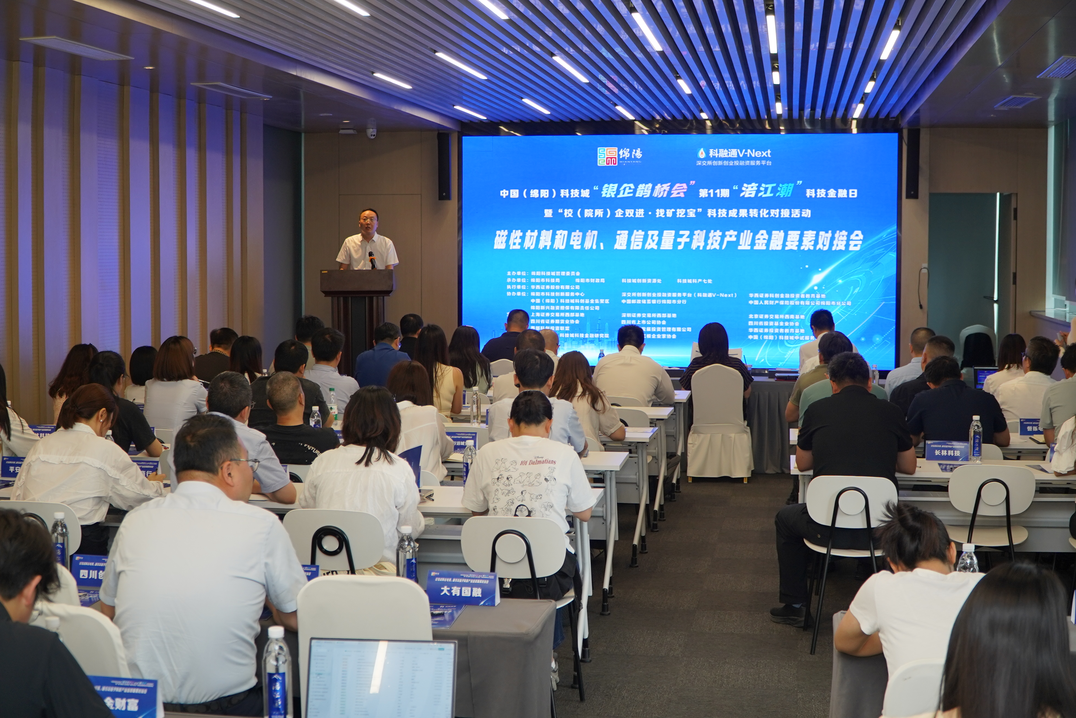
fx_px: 1435
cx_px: 538
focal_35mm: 48
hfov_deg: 41.1
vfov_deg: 28.1
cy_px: 359
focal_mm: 32
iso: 320
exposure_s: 1/60
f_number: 4
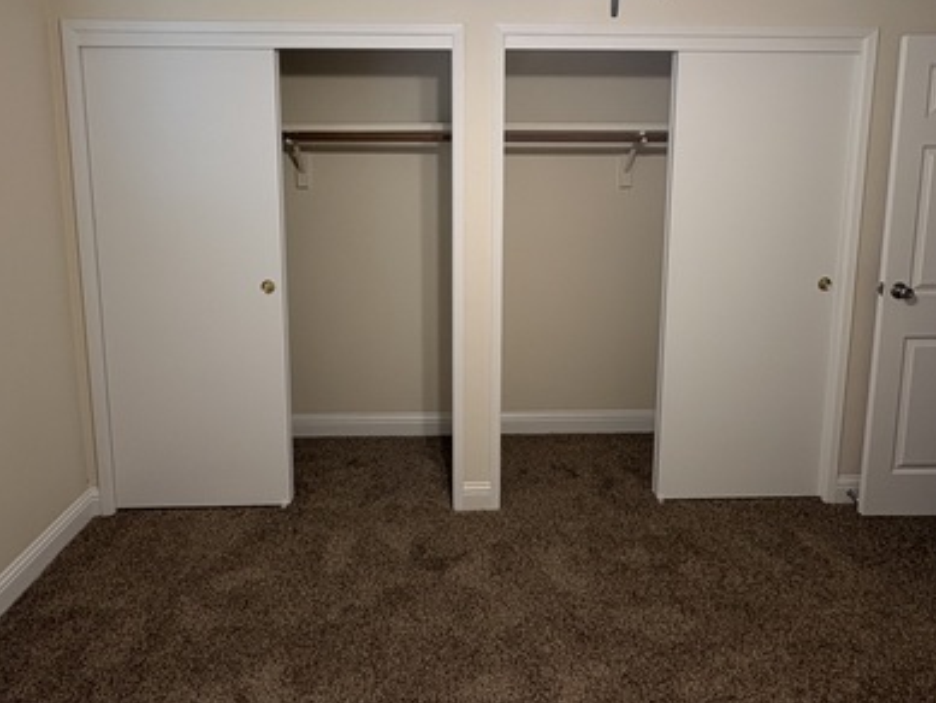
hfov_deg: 71.6
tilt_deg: -6.9
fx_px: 649
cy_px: 243
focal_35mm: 24
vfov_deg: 55.8
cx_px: 466
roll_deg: -0.2
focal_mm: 2.22
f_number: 2.2
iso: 200
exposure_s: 1/60
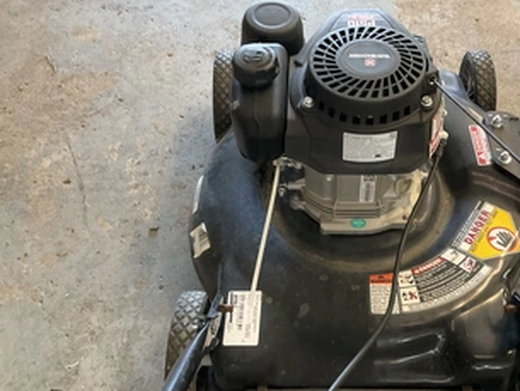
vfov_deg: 37.7
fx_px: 571
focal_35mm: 38
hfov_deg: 48.6
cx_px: 317
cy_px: 207
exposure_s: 1/60
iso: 250
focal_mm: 3
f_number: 1.8
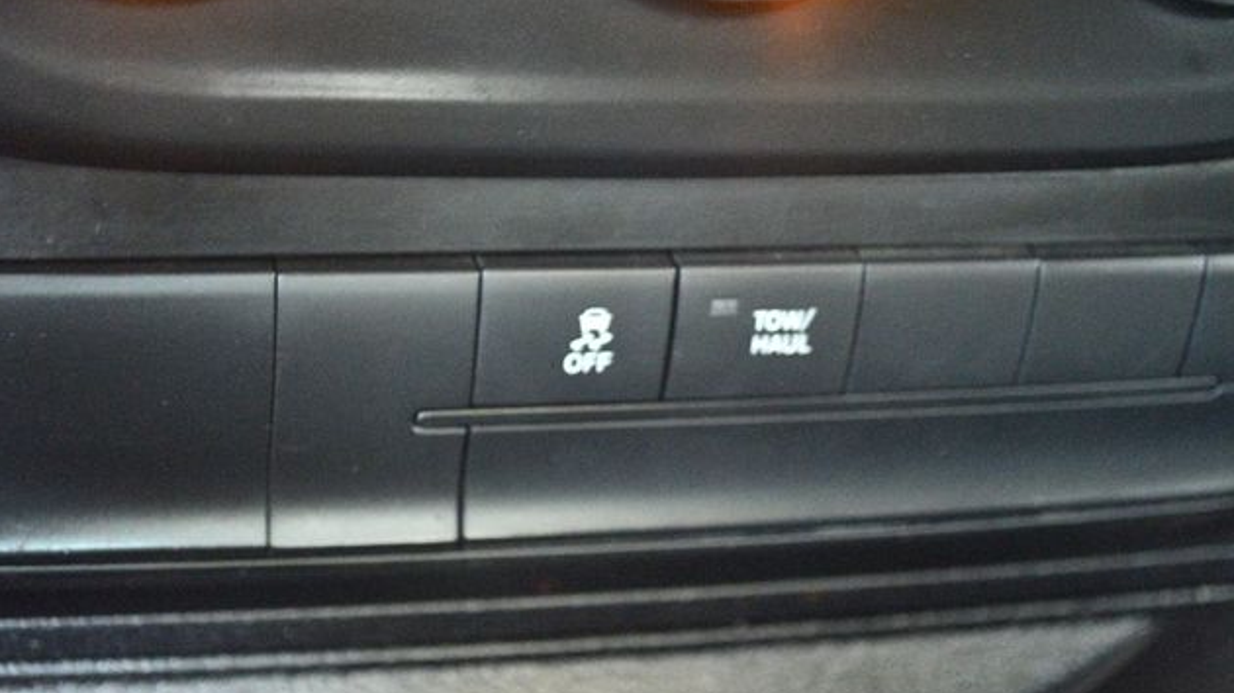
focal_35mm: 67
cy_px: 370
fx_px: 2192
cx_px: 611
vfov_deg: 18.0
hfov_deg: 31.4
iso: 12800
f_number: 5.3
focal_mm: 42
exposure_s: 1/5
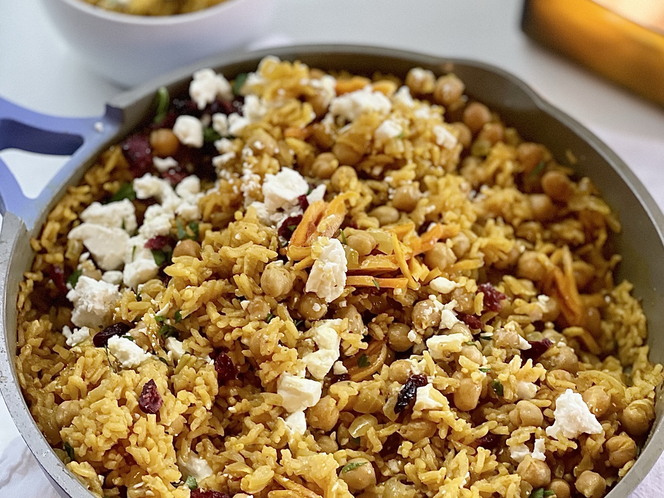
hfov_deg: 22.8
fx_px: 1650
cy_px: 257
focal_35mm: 86
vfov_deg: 17.2
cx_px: 332
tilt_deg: -51.0
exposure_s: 1/30
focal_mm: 7.5
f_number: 2.2
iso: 320
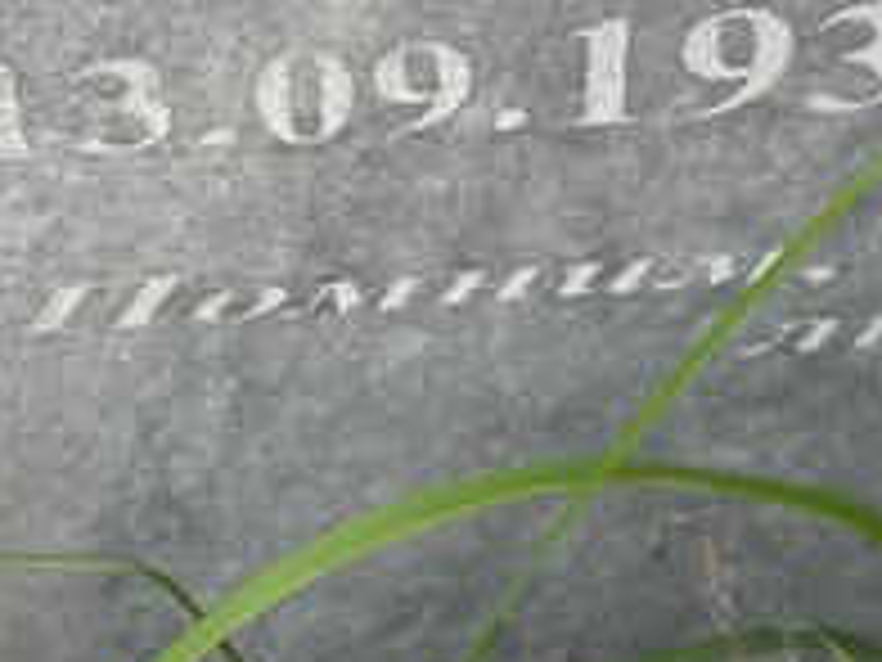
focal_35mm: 106
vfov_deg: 13.2
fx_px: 2701
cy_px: -306
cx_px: 1107
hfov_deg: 17.5
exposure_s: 1/282
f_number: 1.6
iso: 32
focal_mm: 4.2
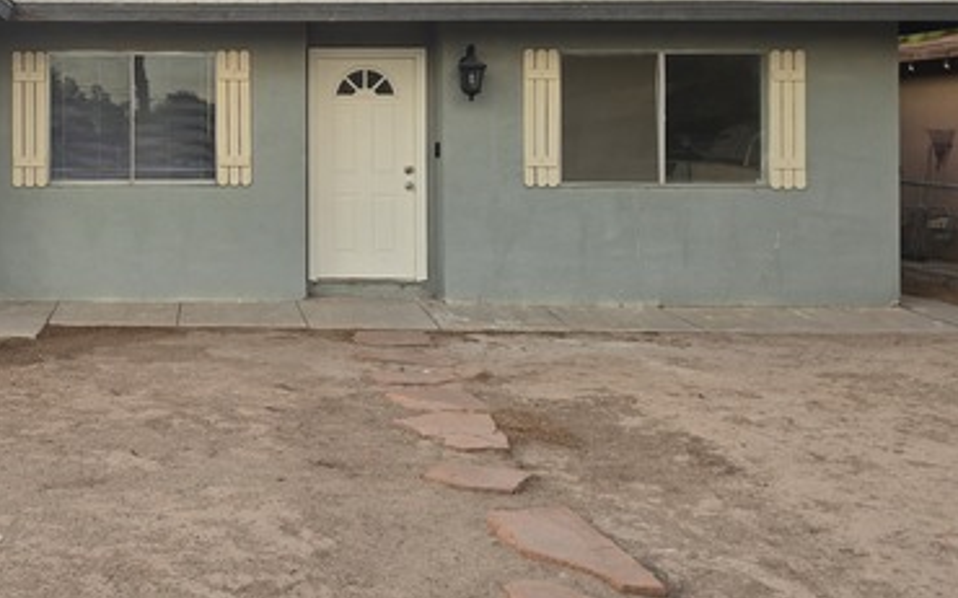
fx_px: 1148
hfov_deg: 43.2
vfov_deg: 28.6
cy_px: 129
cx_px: 190
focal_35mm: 44
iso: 20
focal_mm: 6.3
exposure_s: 1/180
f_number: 1.7
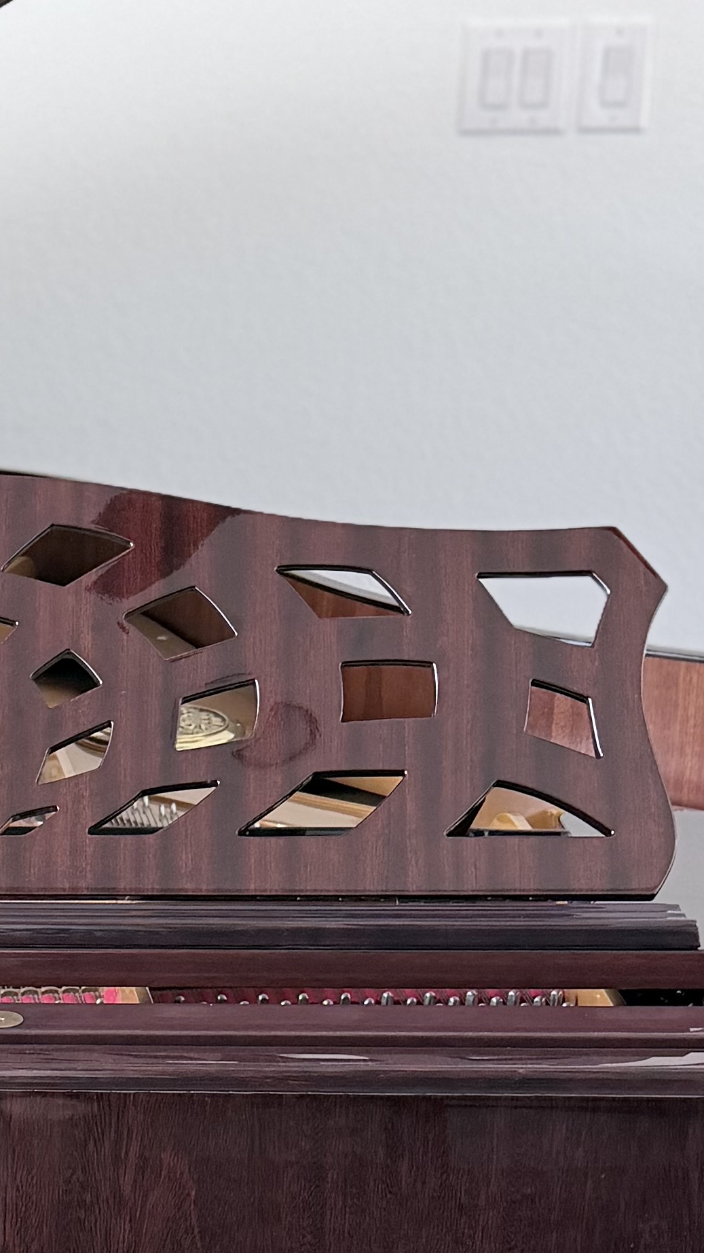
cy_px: 1041
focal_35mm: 81
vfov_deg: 25.7
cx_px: -18
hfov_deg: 14.6
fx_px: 2689
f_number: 1.78
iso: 200
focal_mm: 6.76
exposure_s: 1/70
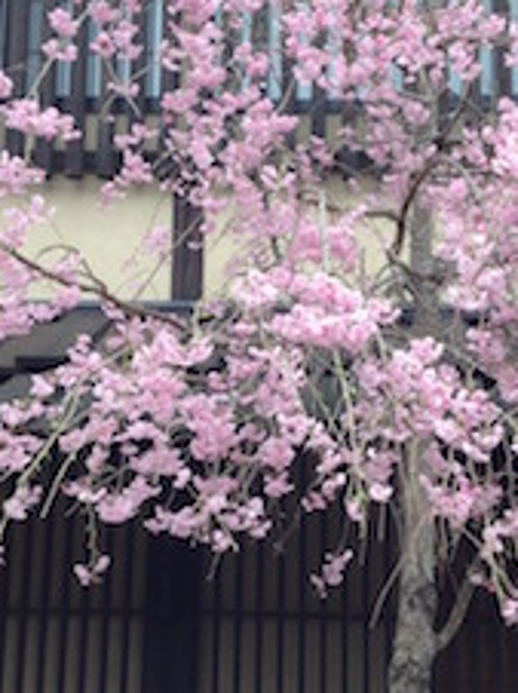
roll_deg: -0.2
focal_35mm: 62
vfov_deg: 31.2
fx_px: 1239
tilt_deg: +12.4
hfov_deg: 23.6
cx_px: 294
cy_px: 307
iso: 50
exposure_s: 1/160
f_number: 2.4
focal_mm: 4.28
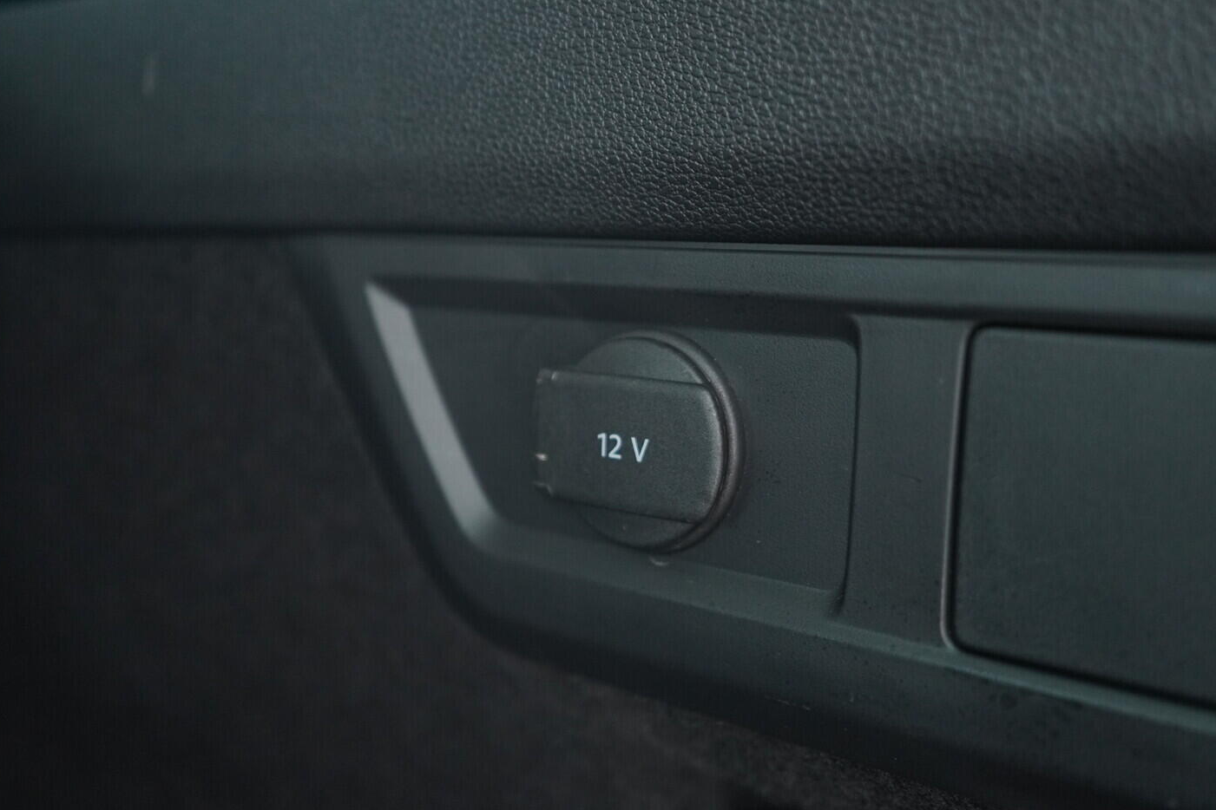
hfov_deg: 51.9
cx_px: 598
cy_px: 402
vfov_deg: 35.9
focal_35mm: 37
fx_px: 1250
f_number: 2.8
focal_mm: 24
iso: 1600
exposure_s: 1/40
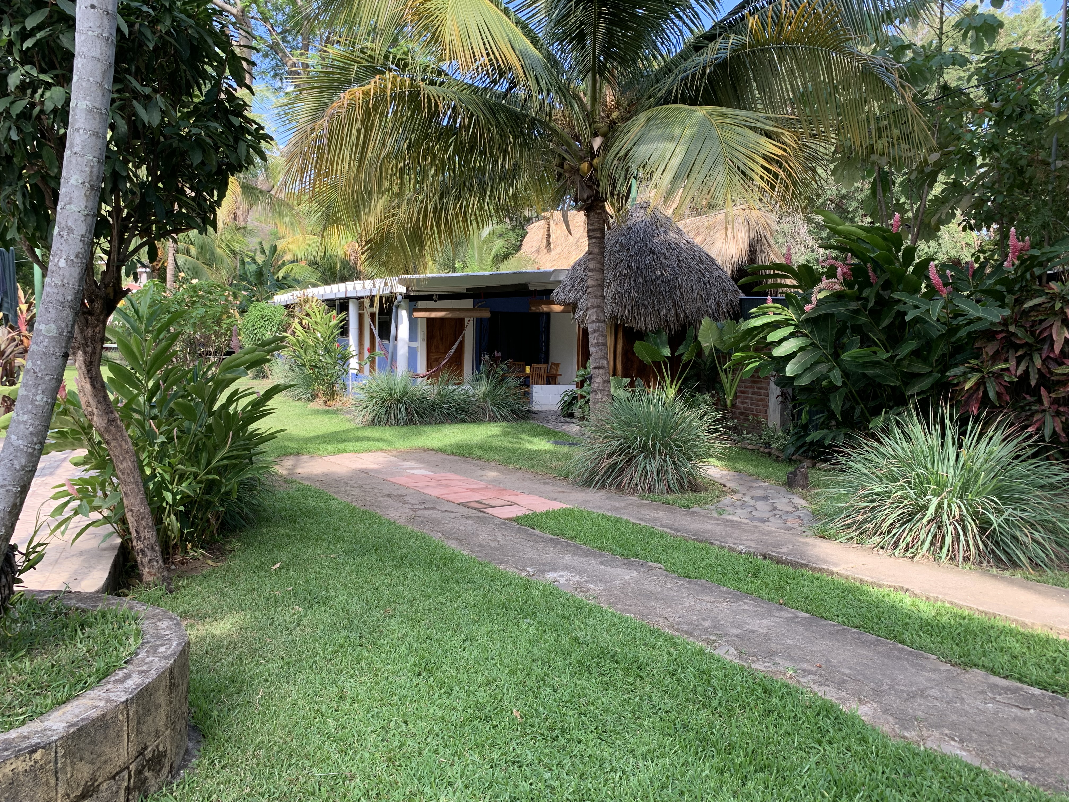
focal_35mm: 26
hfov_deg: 67.3
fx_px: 803
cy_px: 401
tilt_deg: -5.4
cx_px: 534
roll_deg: -1.5
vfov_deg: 53.1
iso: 25
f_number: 1.8
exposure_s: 1/247
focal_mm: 4.25
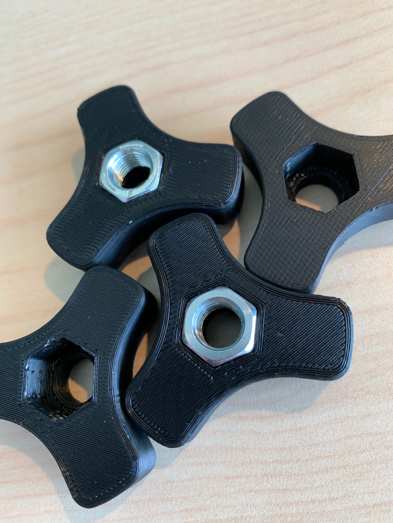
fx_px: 394
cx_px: 196
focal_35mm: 26
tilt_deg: -69.7
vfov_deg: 67.3
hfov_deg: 53.1
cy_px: 262
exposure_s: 1/60
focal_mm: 4.25
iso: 80
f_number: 1.8
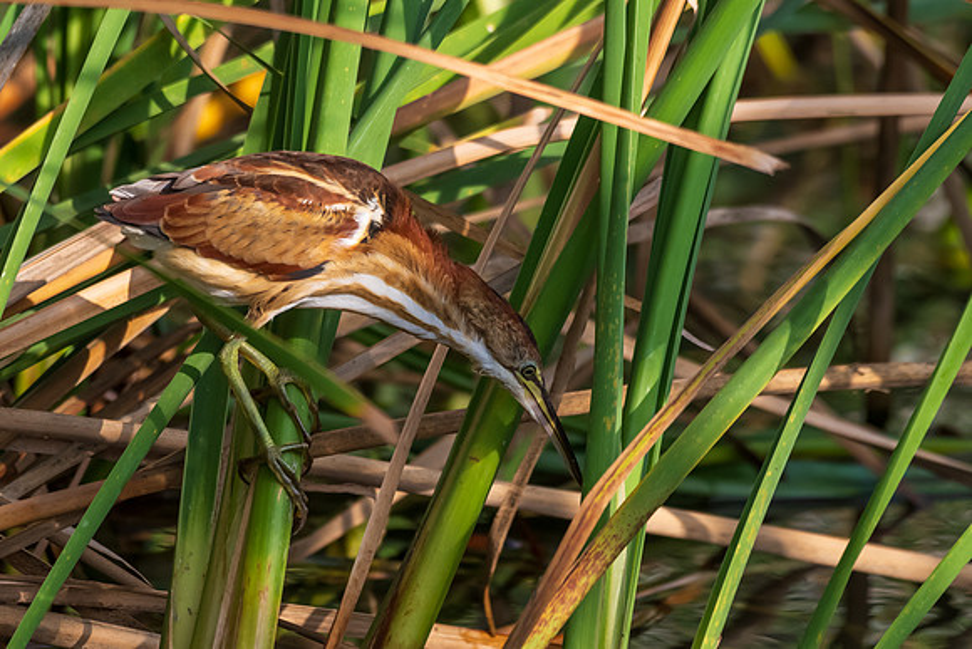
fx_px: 24305
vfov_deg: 1.5
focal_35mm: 900
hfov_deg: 2.3
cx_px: 391
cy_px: 278
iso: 1400
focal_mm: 500
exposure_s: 1/2500
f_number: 7.1
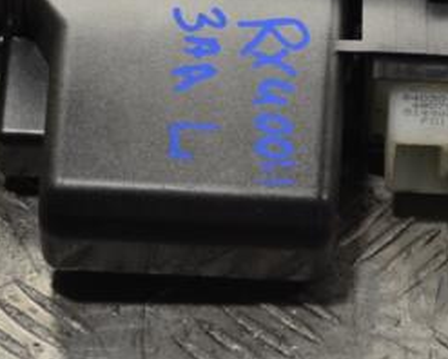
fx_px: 2176
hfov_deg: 11.7
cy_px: 56
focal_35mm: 164
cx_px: 332
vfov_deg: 9.4
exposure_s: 1/30
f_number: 5.6
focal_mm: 48
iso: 110
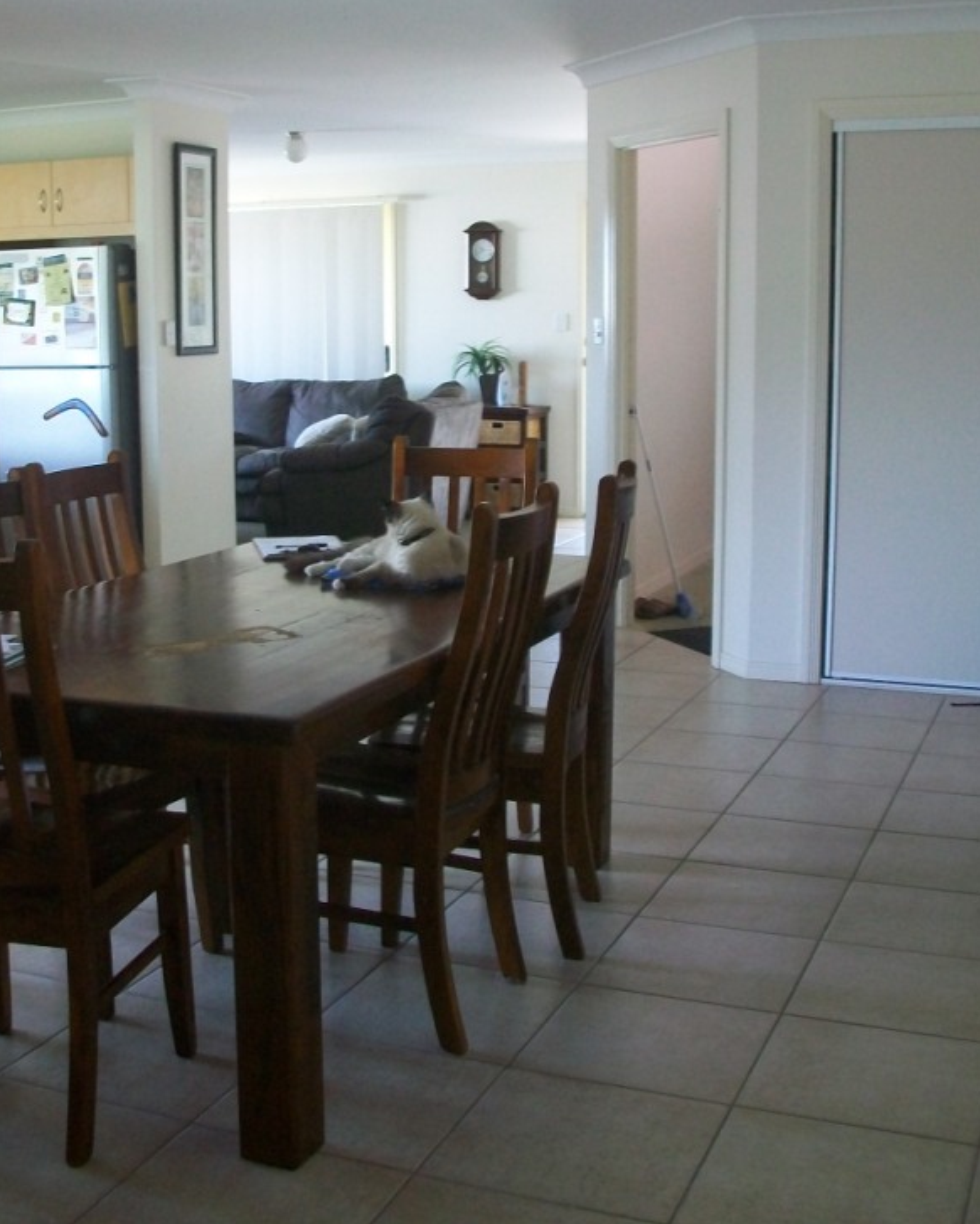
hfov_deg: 34.1
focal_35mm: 44
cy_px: 579
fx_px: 1595
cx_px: 397
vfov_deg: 42.0
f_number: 2.8
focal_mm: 5.7
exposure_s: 1/20
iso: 160
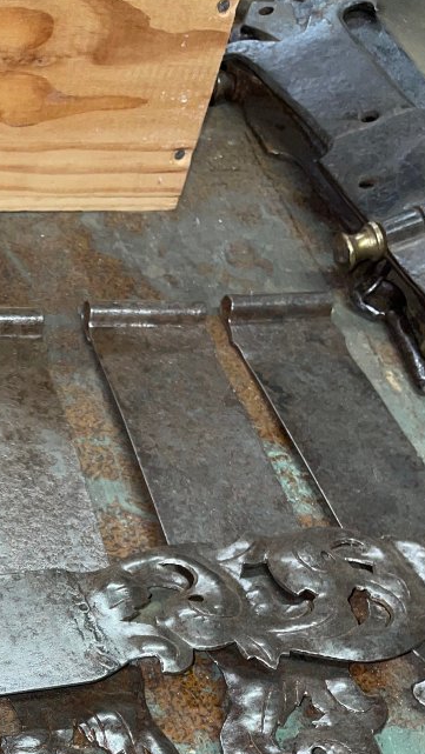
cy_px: 701
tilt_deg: -54.9
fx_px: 1061
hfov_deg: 21.1
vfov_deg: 36.3
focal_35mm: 53
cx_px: -82
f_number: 1.6
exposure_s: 1/33
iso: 32
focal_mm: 4.2
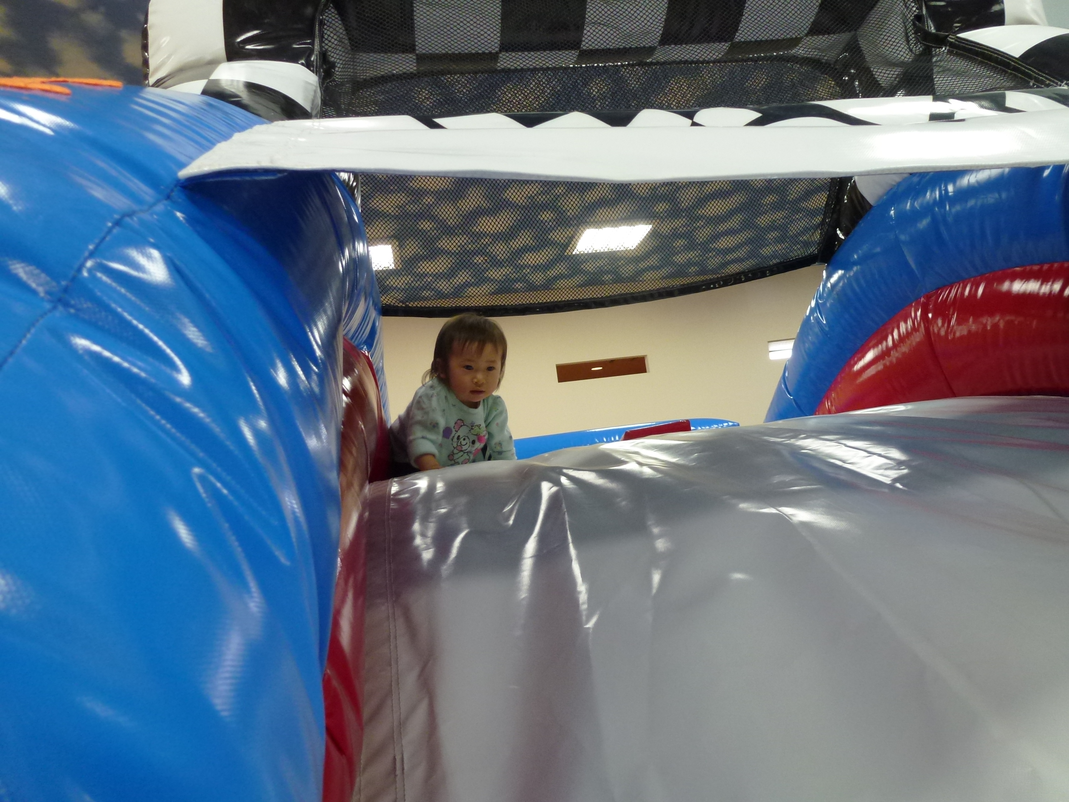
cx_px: 534
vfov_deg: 56.8
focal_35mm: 24
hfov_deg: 71.6
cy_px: 401
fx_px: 741
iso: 250
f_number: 3.3
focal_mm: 4.3
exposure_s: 1/60
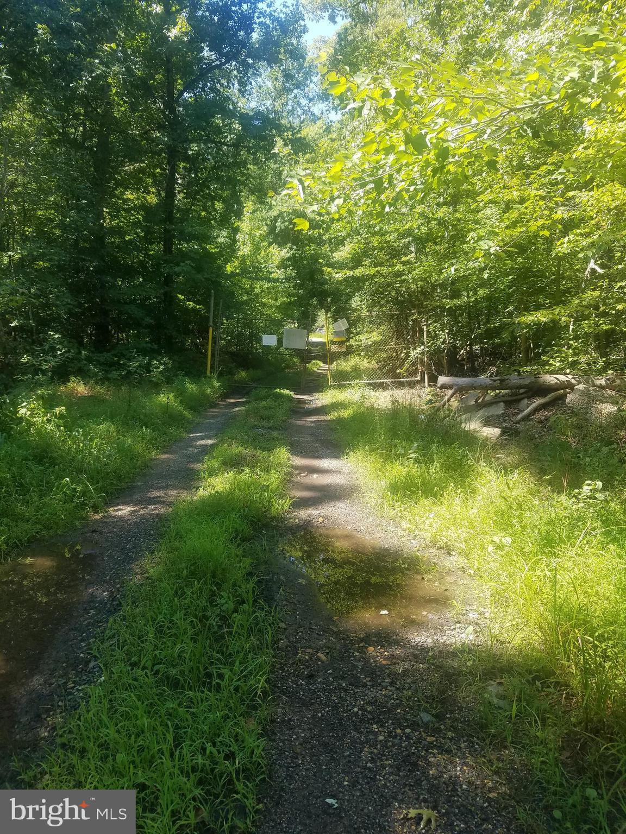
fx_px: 627
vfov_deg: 67.3
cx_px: 313
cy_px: 417
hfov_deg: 53.1
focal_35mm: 26
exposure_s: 1/404
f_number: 1.7
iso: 50
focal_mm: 4.2
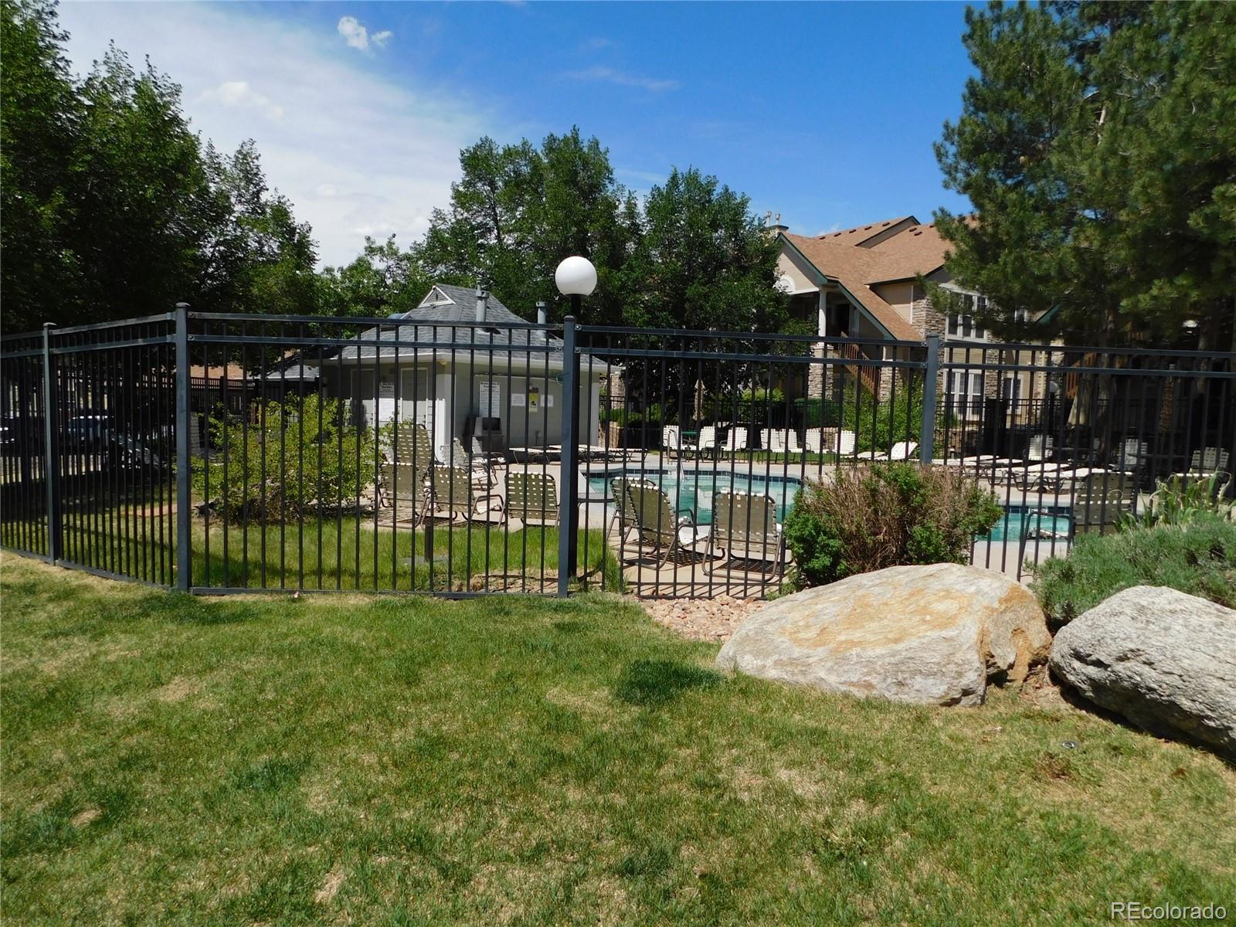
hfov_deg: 73.9
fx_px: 821
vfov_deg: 58.9
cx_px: 618
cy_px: 464
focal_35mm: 23
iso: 125
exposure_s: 1/640
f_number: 6
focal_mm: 4
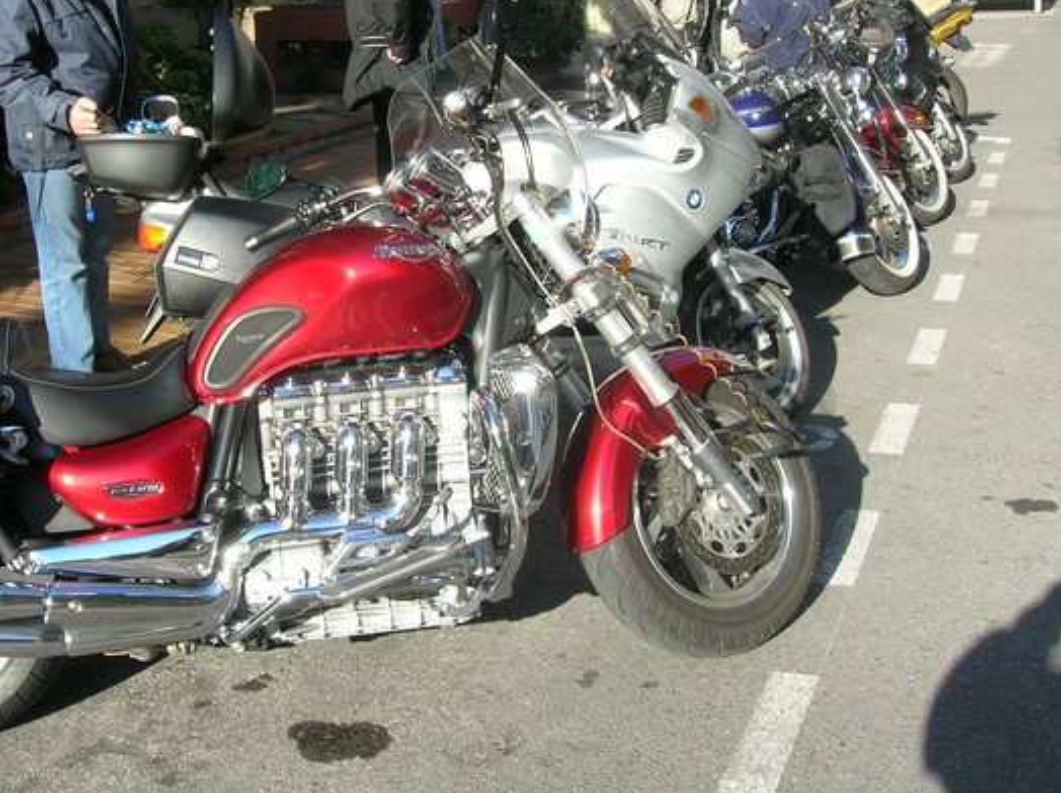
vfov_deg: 31.2
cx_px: 426
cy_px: 270
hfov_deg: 41.1
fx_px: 1409
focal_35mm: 46
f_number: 4.9
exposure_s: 1/140
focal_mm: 5.7
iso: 50
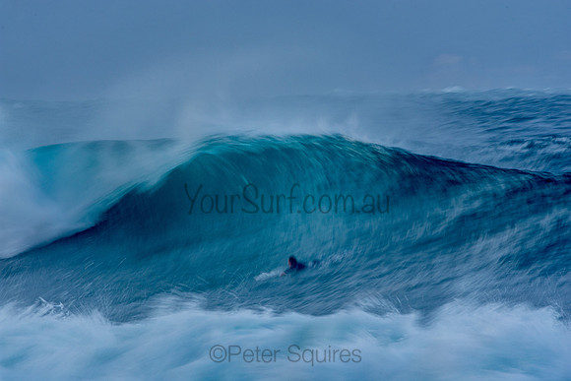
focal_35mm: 720
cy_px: 190
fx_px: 11422
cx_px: 286
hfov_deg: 2.9
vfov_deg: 1.9
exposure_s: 1/13
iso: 100
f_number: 22
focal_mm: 480
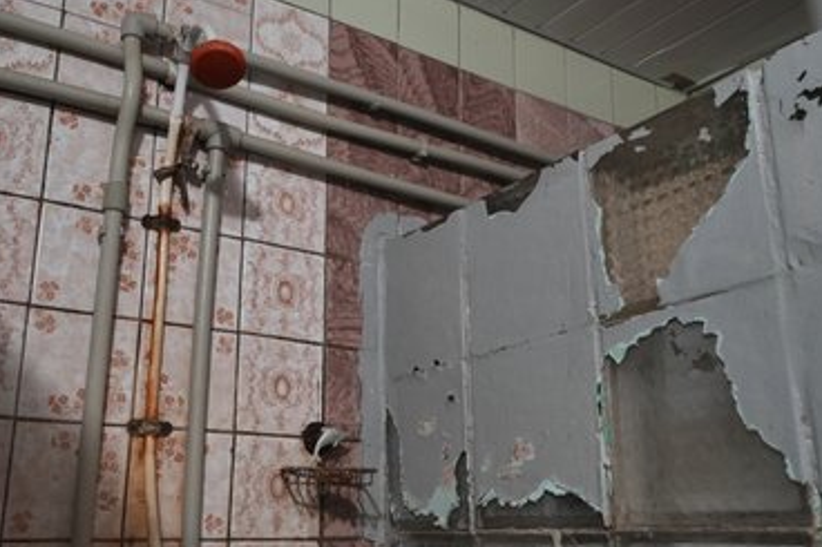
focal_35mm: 38
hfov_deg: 50.7
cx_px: 389
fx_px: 867
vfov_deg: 35.0
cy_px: 275
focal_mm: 35
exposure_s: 1/50
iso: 1600
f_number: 4
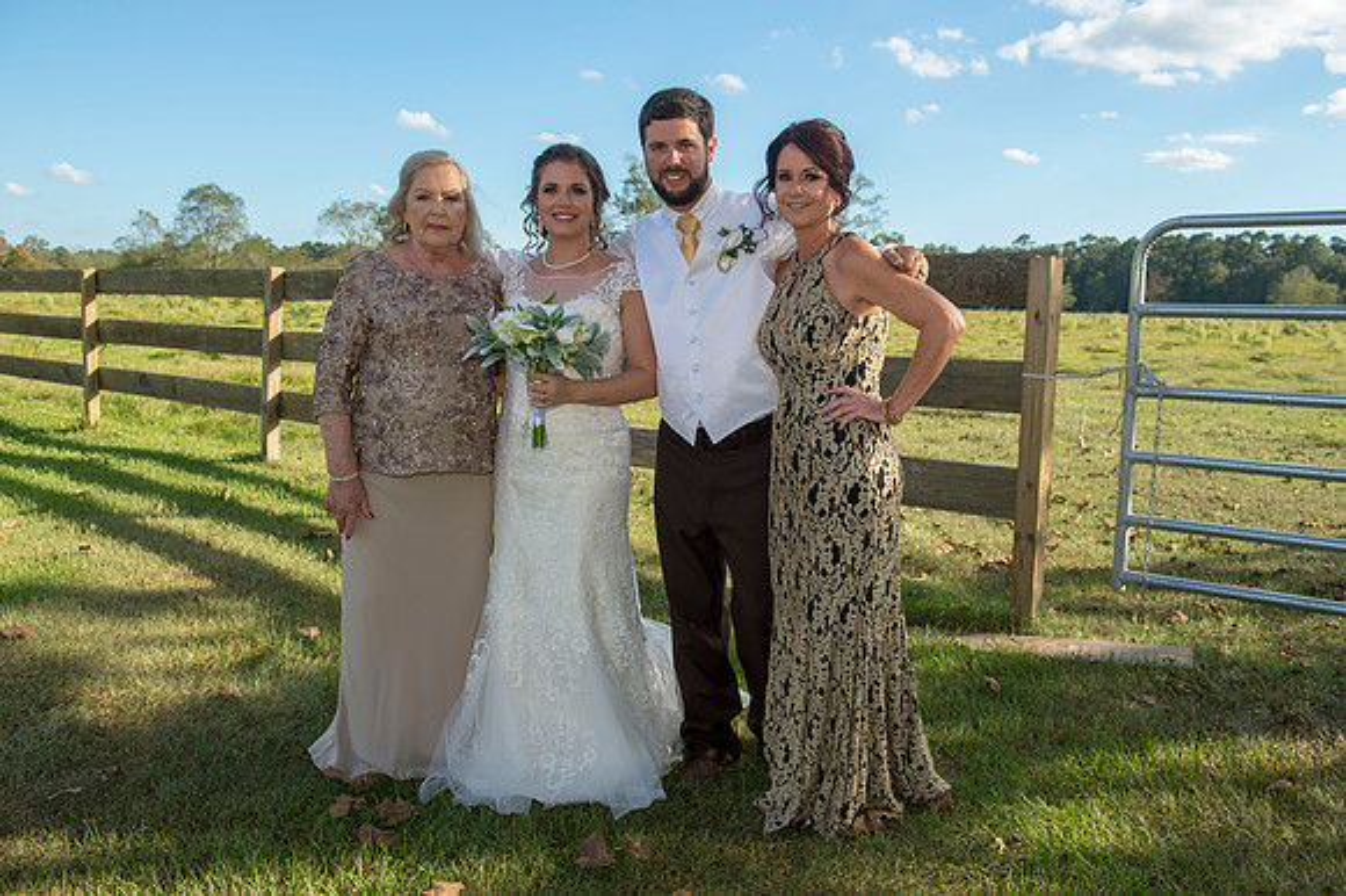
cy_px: 448
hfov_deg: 63.7
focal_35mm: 29
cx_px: 673
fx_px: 1084
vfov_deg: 44.9
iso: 200
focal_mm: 29
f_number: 6.3
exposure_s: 1/320
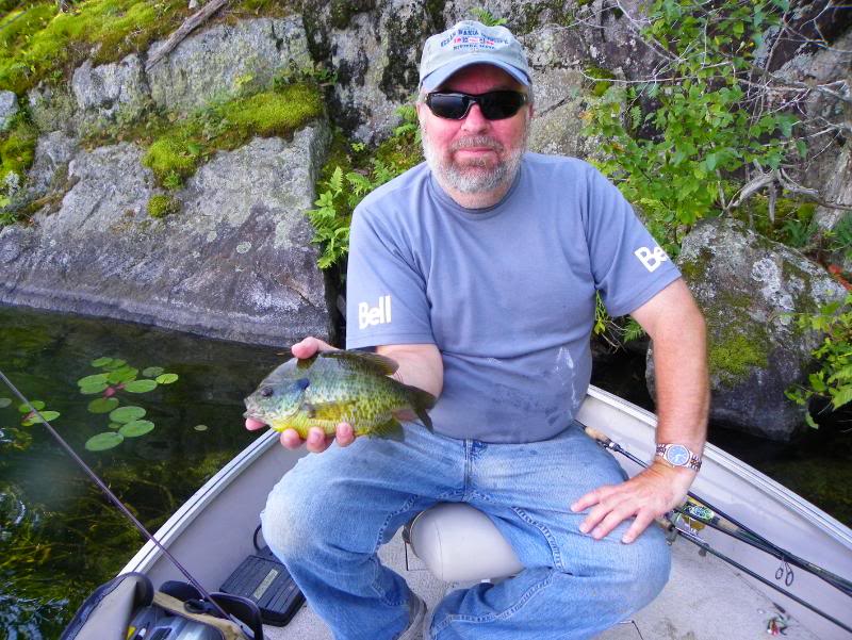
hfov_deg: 67.3
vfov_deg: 53.1
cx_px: 426
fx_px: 640
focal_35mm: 26
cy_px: 320
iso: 100
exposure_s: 1/125
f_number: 2.8
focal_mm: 4.6
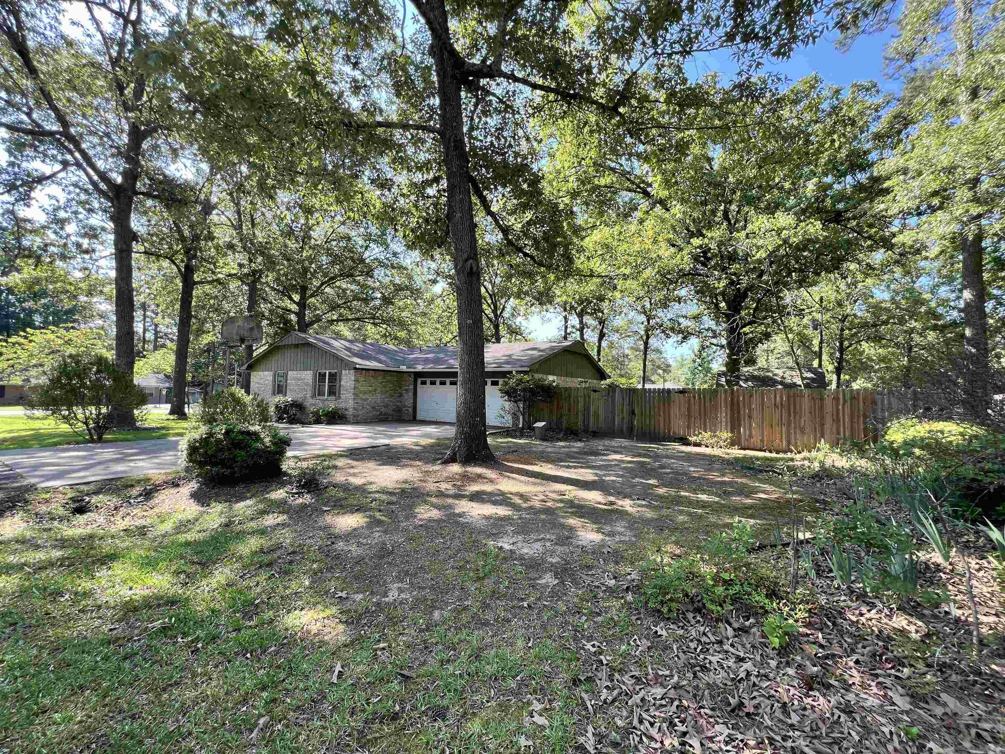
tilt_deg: +1.1
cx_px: 502
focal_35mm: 13
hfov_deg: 106.2
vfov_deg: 89.9
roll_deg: -1.5
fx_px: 377
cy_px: 377
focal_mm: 1.57
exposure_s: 1/205
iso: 32
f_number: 1.8
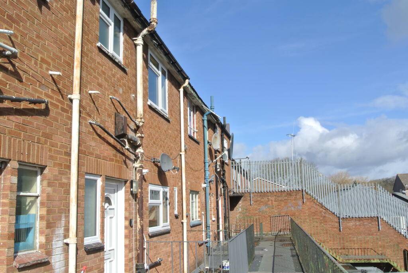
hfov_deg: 58.7
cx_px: 204
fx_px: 363
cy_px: 136
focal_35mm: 32
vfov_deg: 41.2
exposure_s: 1/60
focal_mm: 12.2
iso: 100
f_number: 16
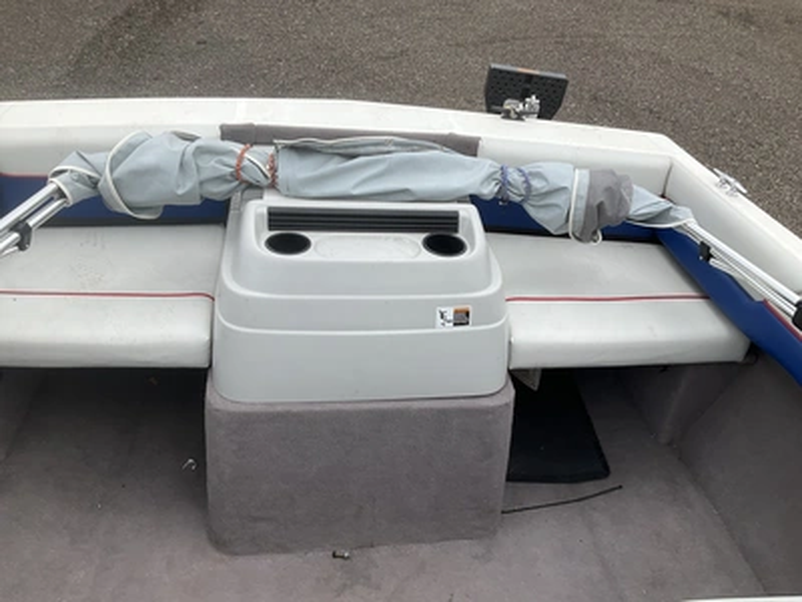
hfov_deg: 61.7
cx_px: 401
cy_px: 301
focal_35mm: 29
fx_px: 672
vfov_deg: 48.2
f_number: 1.8
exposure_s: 1/1412
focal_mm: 3
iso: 25
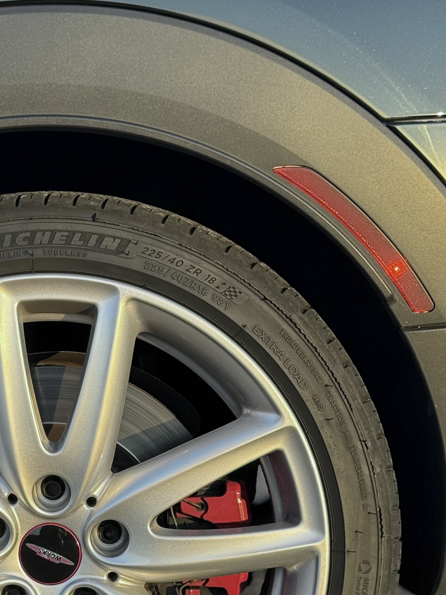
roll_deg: -0.7
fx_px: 1563
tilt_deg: -9.9
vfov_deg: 21.1
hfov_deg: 16.1
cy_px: 533
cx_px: 56
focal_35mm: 91
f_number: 1.78
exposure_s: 1/611
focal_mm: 6.76
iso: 64
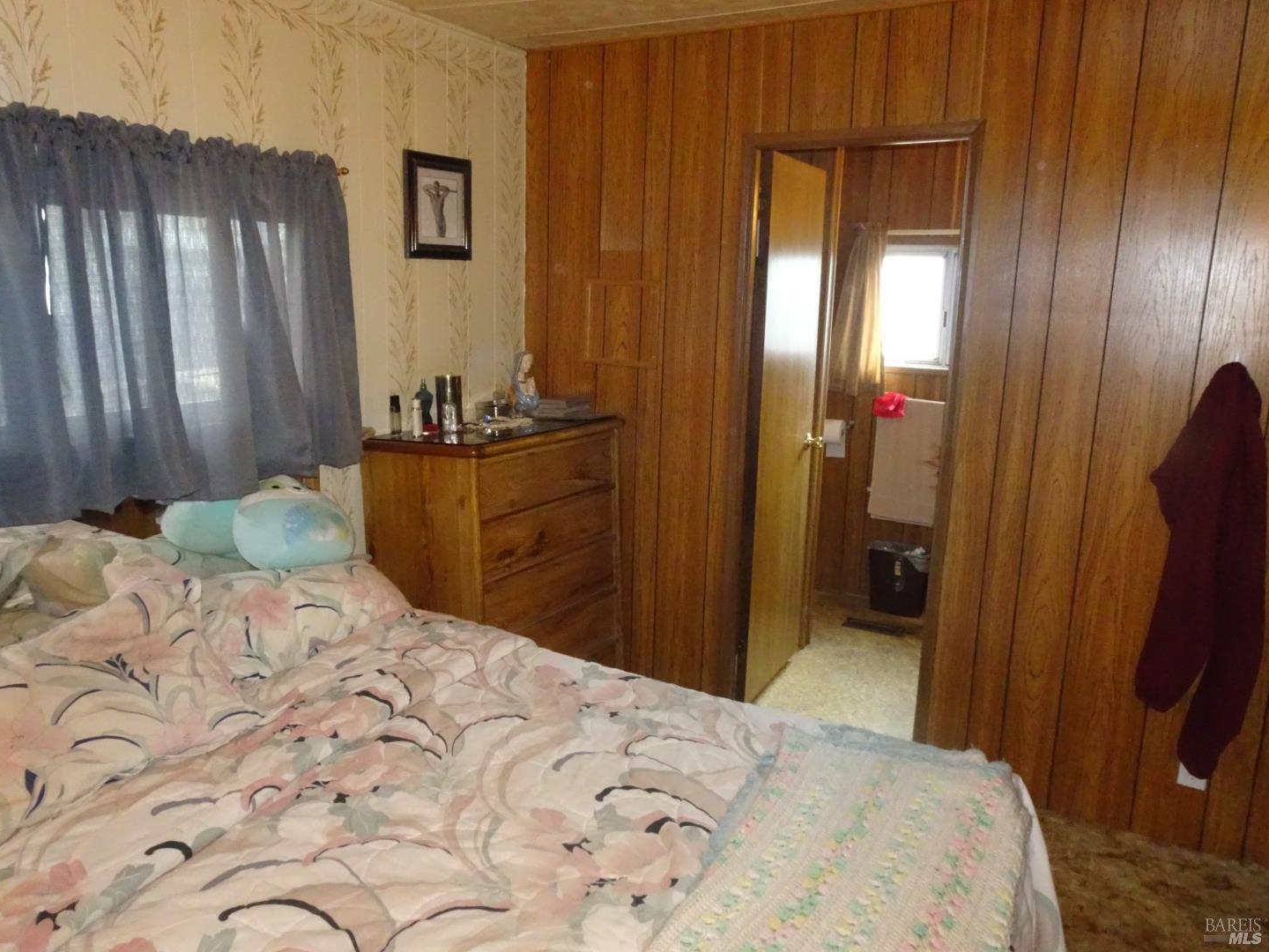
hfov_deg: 69.4
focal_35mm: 25
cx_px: 616
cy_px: 461
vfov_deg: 54.9
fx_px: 916
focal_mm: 4.1
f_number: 3.5
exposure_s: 1/30
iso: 1250
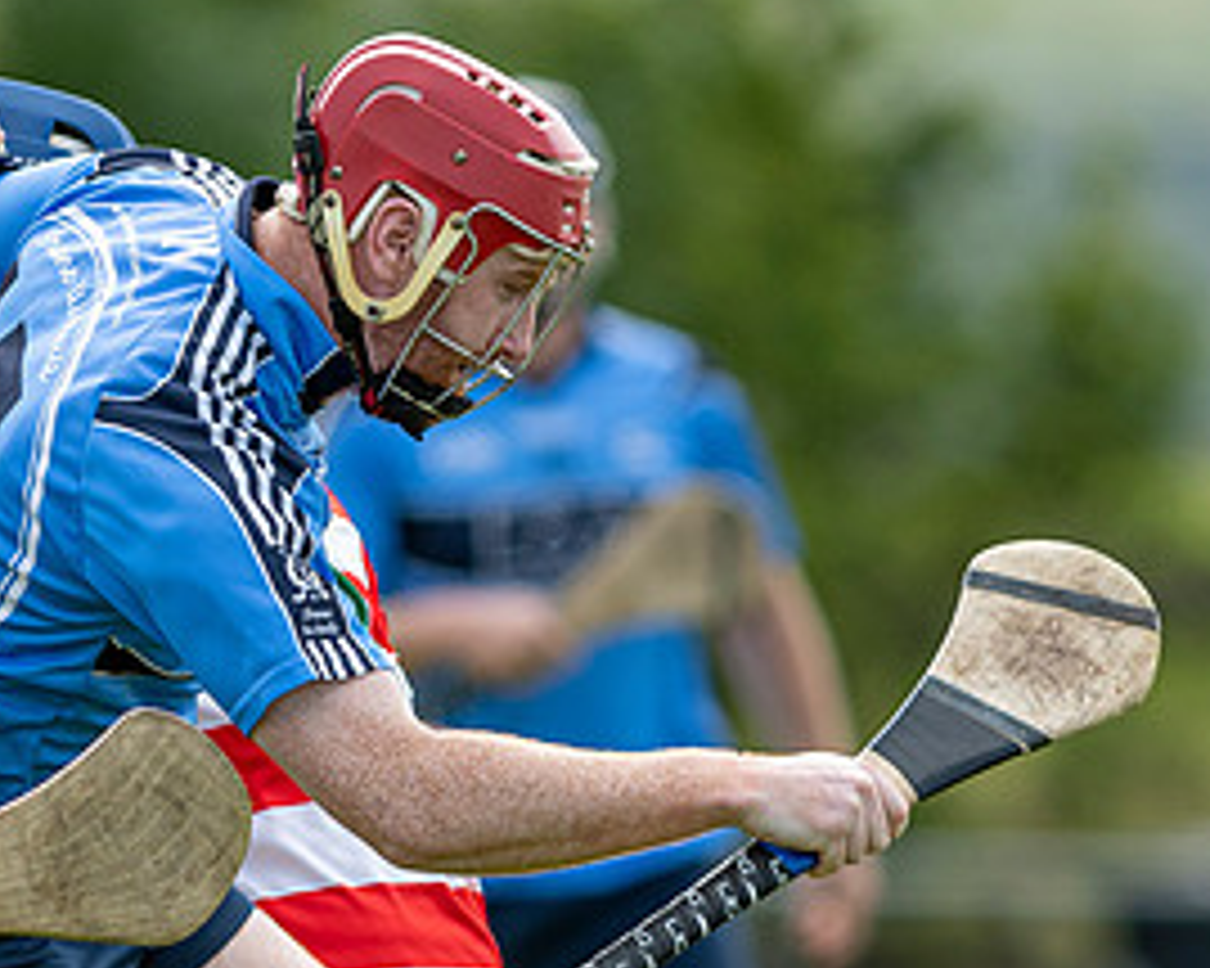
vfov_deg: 1.3
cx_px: 562
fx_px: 43674
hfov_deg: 1.6
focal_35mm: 1220
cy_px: 792
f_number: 2.8
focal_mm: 300
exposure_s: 1/1600
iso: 140
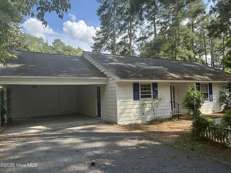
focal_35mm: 24
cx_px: 116
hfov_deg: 71.6
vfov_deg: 56.8
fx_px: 160
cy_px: 86
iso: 80
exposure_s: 1/1215
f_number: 1.78
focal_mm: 6.76
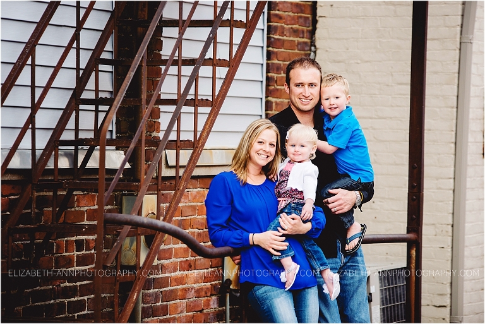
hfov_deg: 11.1
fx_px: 2494
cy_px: 162
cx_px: 242
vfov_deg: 7.4
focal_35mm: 185
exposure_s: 1/320
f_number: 3.5
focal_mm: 185
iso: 320
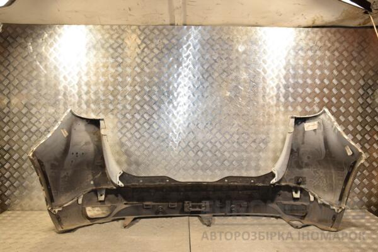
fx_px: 346
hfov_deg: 57.2
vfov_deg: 40.0
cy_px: 126
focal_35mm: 33
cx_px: 189
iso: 800
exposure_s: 1/200
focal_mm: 22
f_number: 8
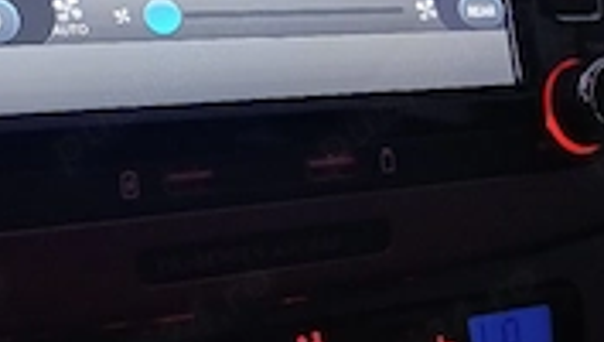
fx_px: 1026
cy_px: 123
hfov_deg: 32.7
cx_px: 229
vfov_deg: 18.8
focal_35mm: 64
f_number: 1.8
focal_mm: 3.98
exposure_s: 1/16.7
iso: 1000
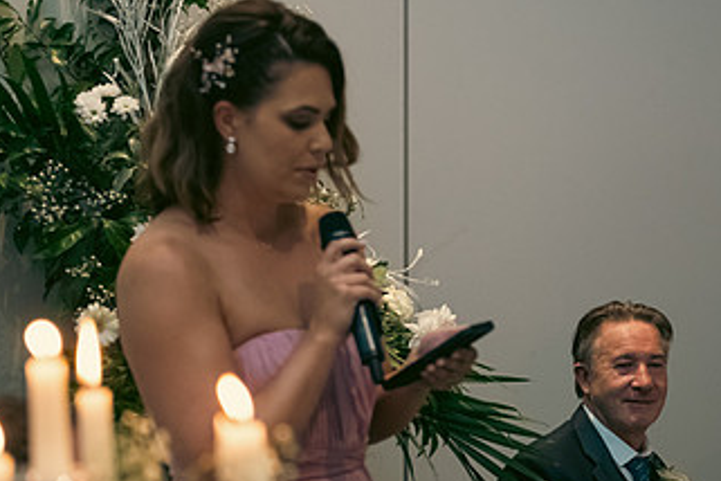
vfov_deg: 12.2
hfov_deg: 18.0
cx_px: 638
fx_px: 2243
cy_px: 372
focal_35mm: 112
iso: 2000
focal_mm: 62
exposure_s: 1/160
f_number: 3.5
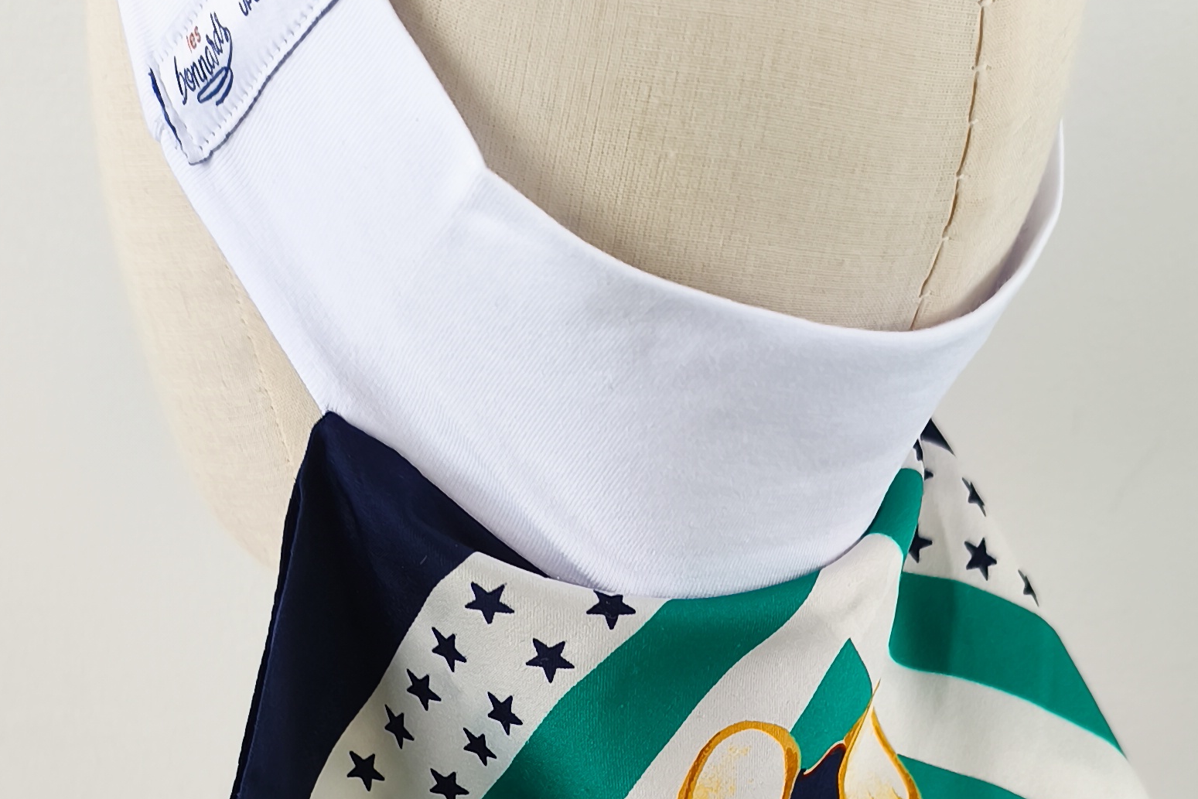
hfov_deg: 31.9
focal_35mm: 63
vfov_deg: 20.2
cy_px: 961
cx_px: 602
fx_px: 2097
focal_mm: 6.14
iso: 50
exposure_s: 1/30
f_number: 1.65
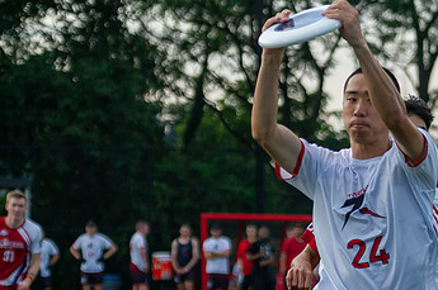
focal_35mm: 264
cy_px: 122
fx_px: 3207
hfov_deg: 7.8
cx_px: 450
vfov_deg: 5.2
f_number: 4
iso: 720
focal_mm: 100
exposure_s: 1/1600
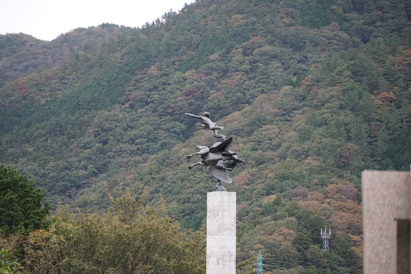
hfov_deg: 10.2
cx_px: 206
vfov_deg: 6.8
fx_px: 2312
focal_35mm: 202
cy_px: 137
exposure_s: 1/250
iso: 1600
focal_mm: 135
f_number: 5.6
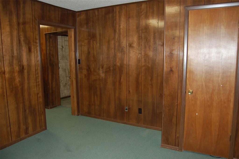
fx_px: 179
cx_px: 120
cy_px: 80
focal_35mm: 27
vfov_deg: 47.8
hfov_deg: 67.4
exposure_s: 1/60
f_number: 3.5
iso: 400
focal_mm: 18
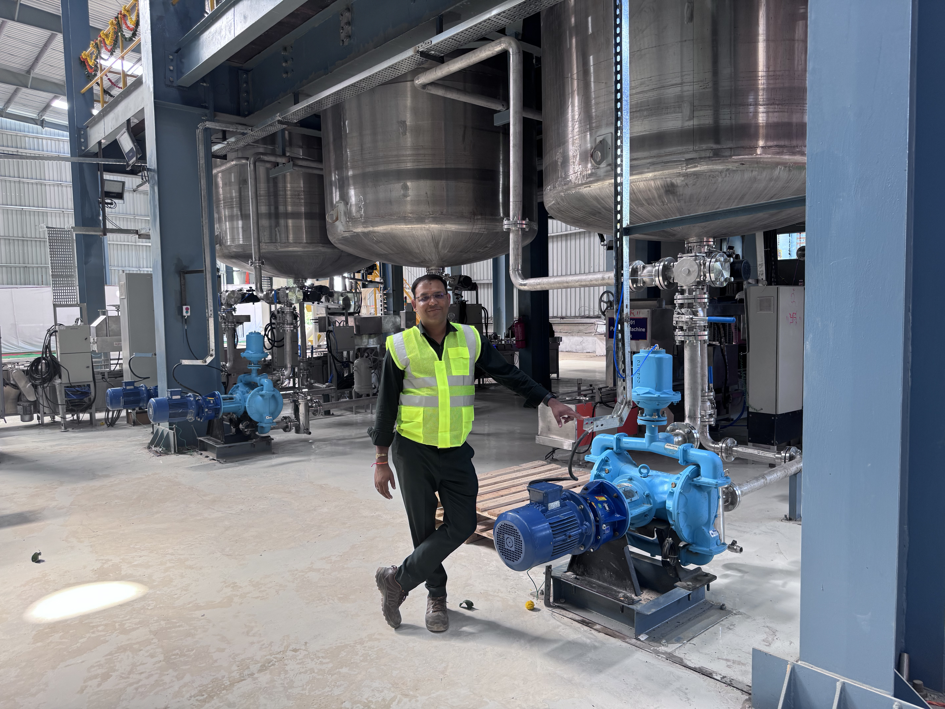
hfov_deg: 71.6
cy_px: 354
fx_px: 655
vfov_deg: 56.8
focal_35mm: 24
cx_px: 472
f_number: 1.78
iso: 125
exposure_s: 1/121
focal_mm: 6.76
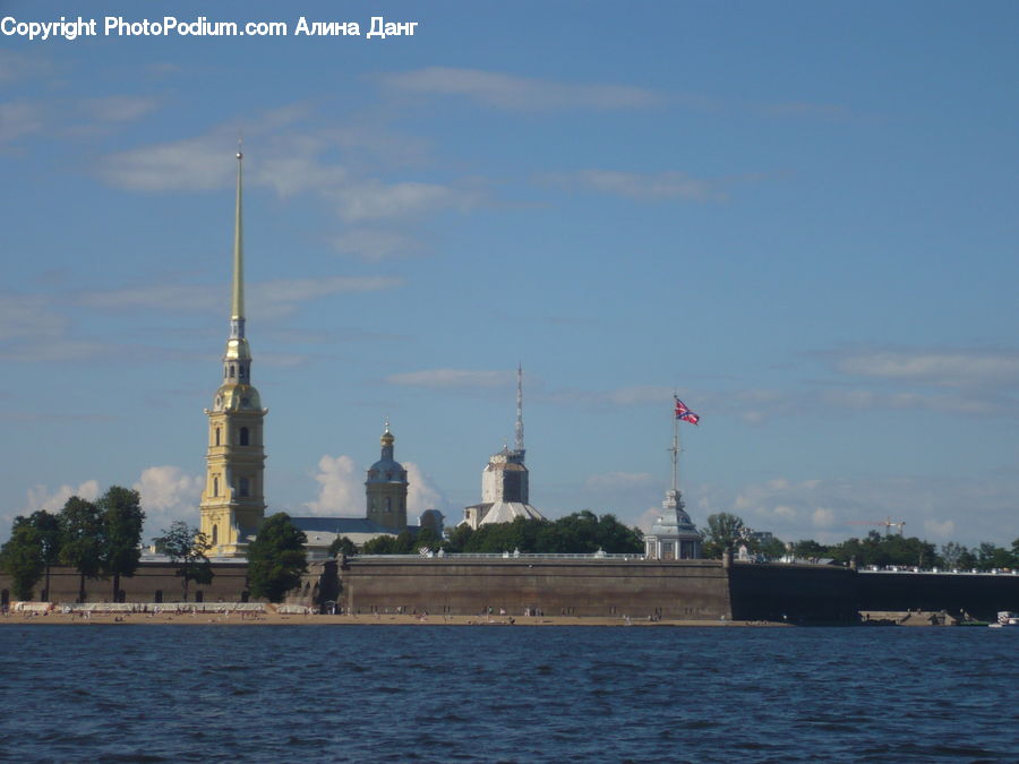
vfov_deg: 14.4
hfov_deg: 19.1
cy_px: 382
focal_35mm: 103
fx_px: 3032
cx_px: 510
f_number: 4.9
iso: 100
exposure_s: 1/1000
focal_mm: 17
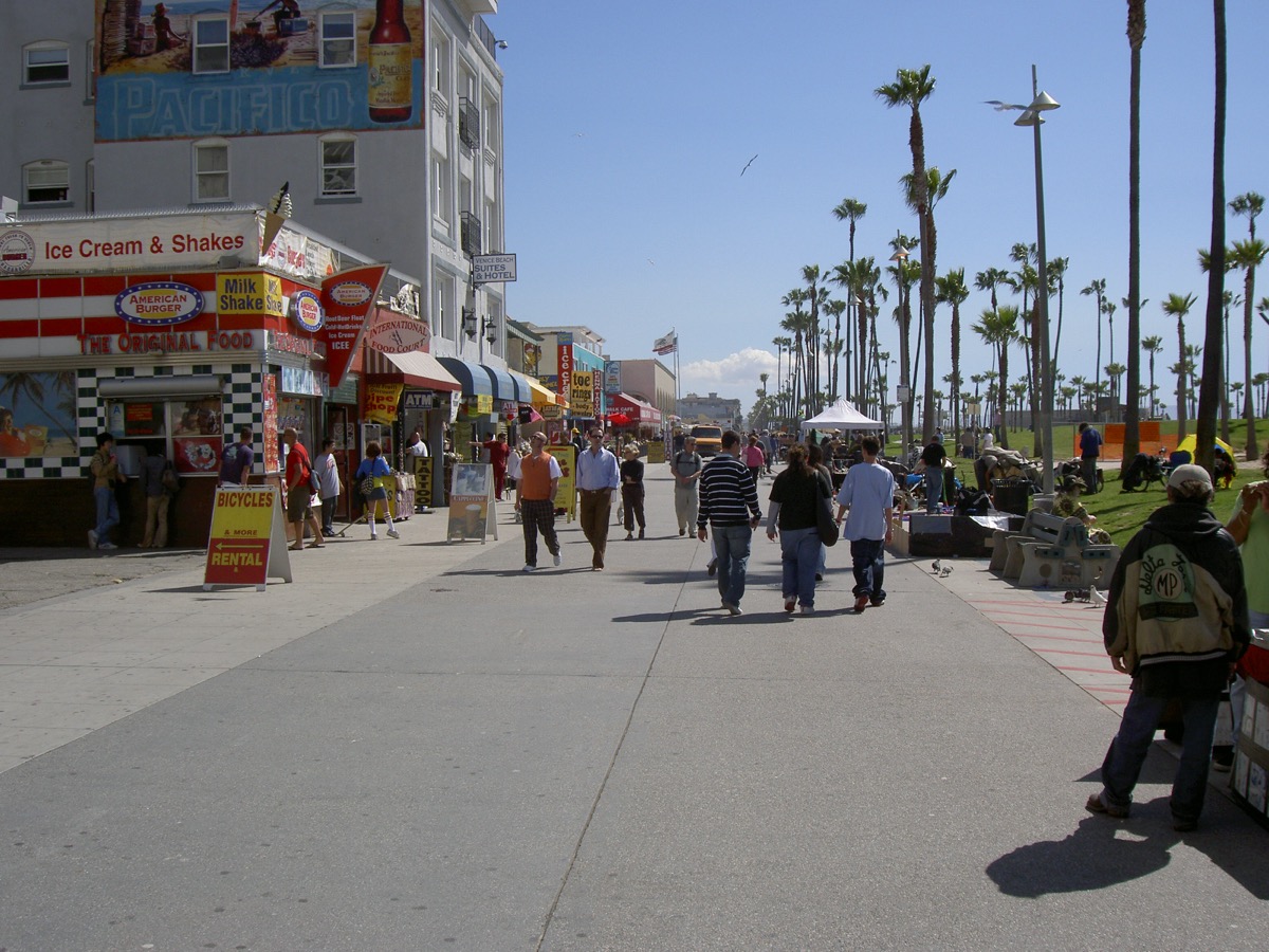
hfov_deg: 47.9
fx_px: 1430
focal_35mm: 39
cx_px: 634
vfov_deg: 36.8
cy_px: 476
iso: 50
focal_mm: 8
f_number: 4.7
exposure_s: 1/800
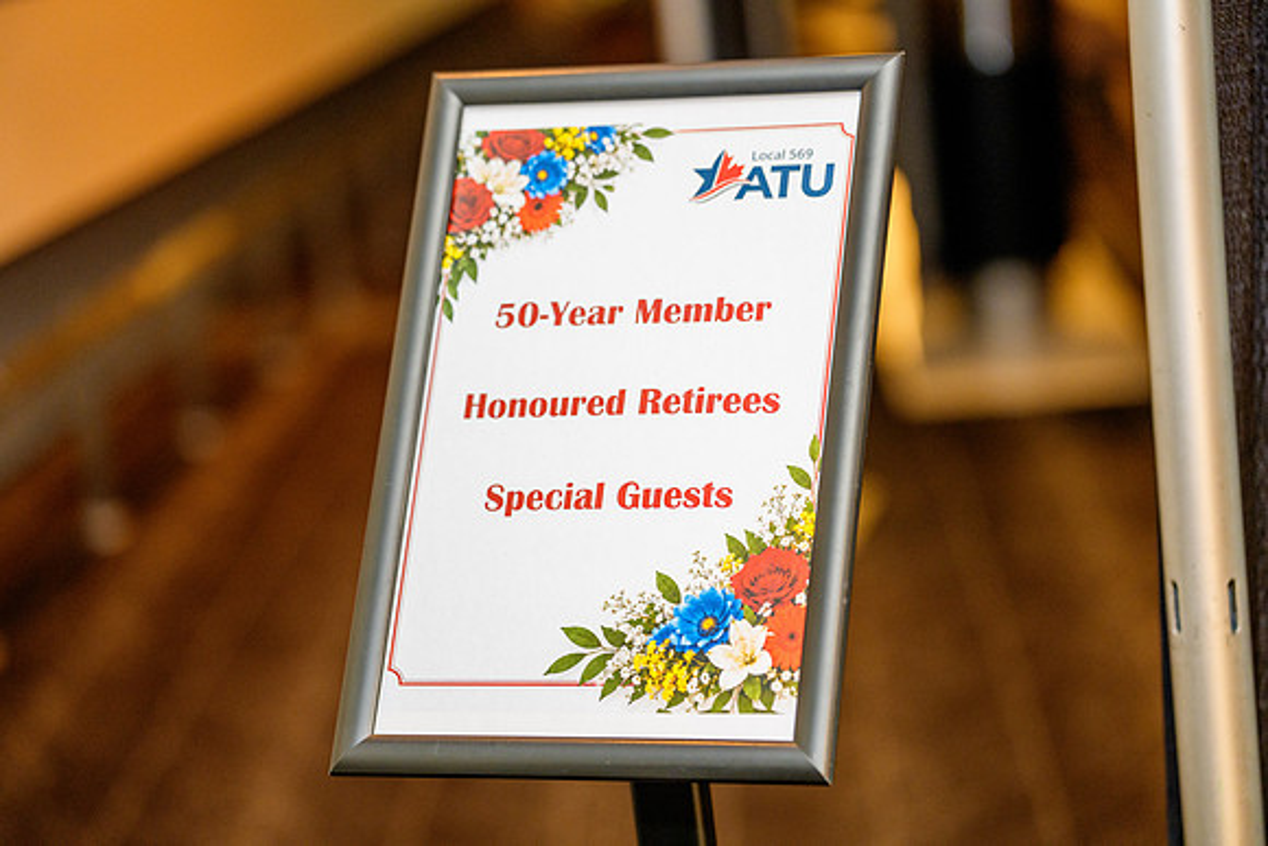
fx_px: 3030
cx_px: 634
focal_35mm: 86
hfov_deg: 23.6
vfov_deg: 15.9
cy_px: 423
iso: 3200
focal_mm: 86
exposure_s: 1/125
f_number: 2
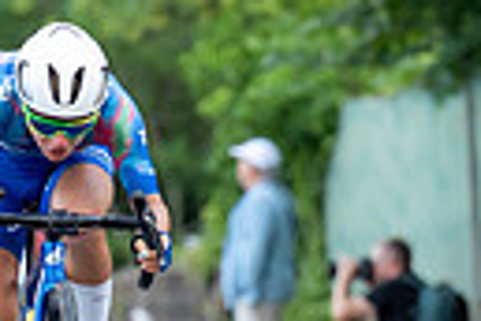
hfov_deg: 2.1
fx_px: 13200
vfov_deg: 1.4
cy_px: 106
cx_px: 245
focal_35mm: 988
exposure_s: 1/1000
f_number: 3.2
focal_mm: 149
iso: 1000
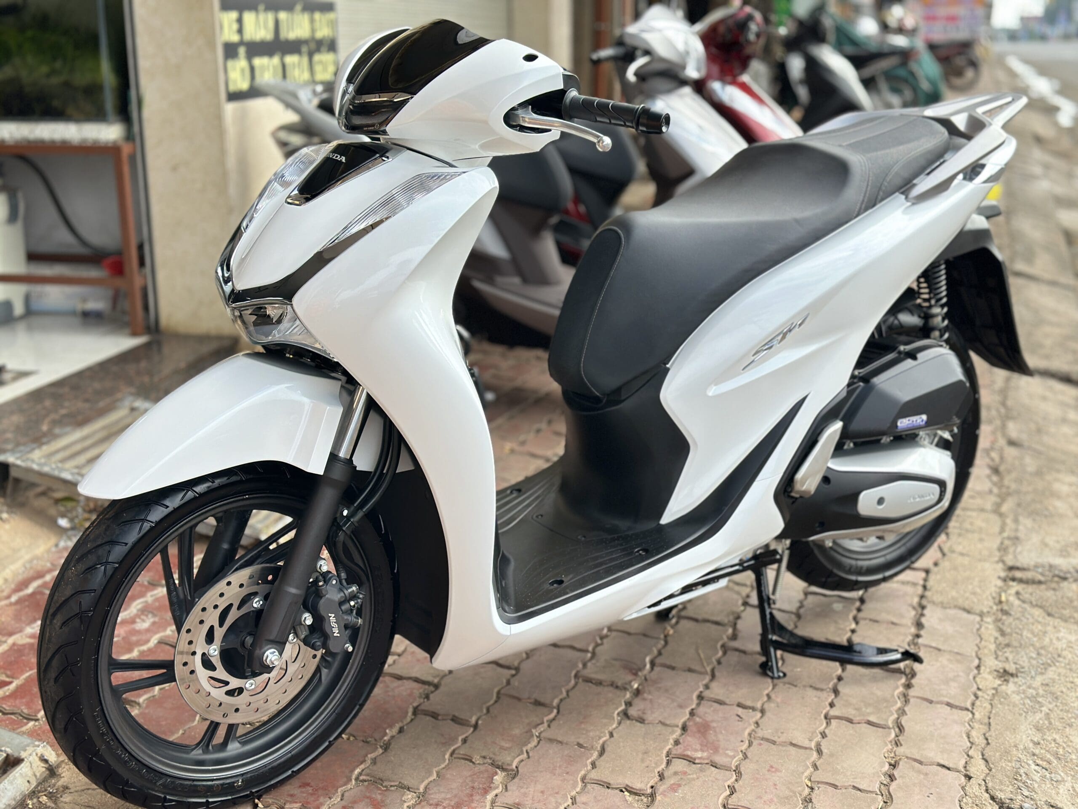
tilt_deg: -13.7
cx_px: 539
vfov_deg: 30.3
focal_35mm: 48
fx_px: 1495
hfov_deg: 39.7
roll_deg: +0.3
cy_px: 404
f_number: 1.78
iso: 80
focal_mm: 6.86
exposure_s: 1/850
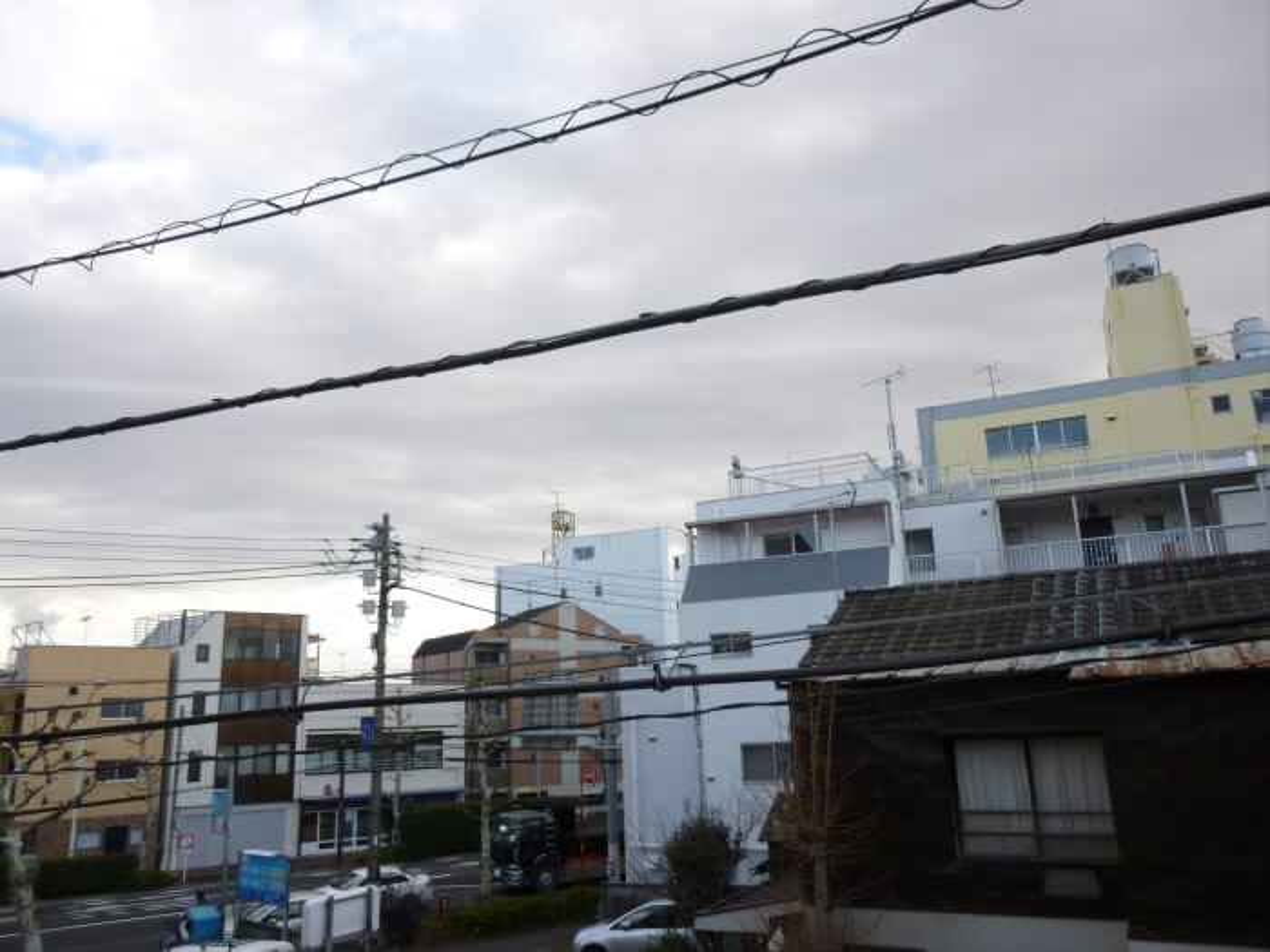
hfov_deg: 69.4
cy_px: 476
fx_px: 917
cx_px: 635
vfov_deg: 54.9
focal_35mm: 25
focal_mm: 4.5
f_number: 3.1
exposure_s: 1/400
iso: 100
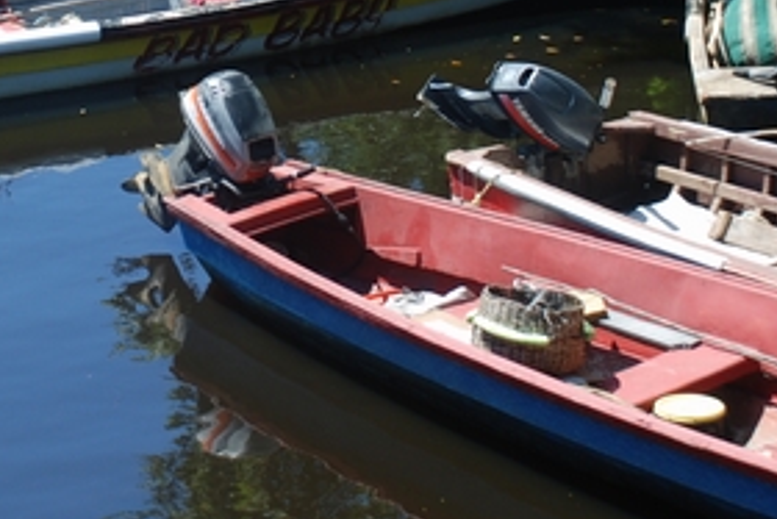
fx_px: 3822
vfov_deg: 7.7
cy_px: -130
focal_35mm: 177
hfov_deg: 11.5
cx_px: 94
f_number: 5.6
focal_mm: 44
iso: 100
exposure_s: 1/125
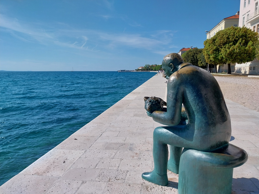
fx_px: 195
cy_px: 97
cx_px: 130
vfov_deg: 53.1
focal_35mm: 26
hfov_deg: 67.3
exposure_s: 1/1987
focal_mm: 4
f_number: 1.8
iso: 25
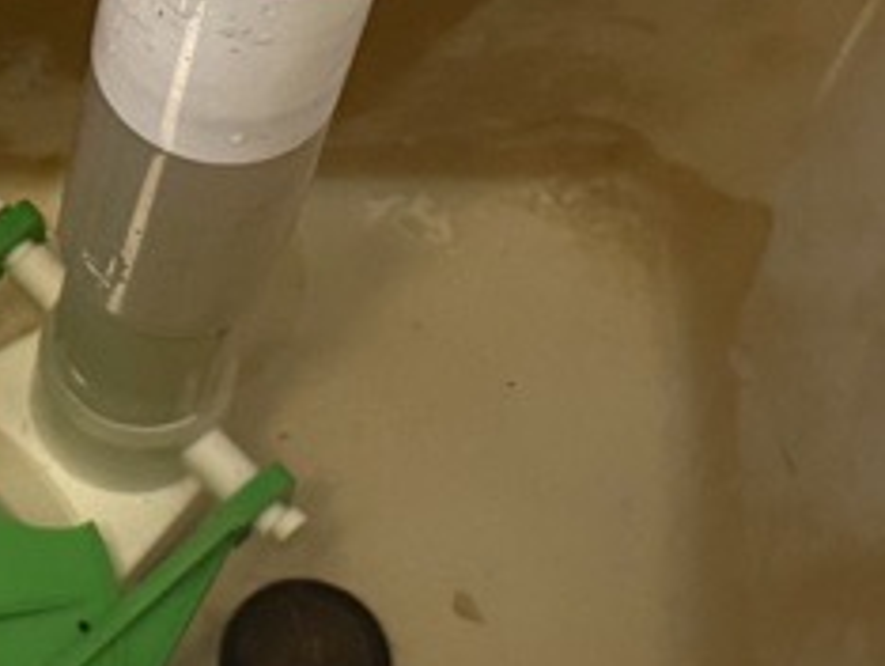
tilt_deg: -59.5
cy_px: 201
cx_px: -136
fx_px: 3148
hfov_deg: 15.5
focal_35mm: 123
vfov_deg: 12.0
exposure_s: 1/60
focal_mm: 6.76
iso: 640
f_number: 1.78
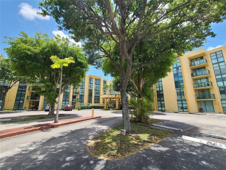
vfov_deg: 89.9
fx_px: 85
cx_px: 113
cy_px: 85
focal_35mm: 13
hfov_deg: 106.2
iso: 50
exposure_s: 1/848
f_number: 2.2
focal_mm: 2.2
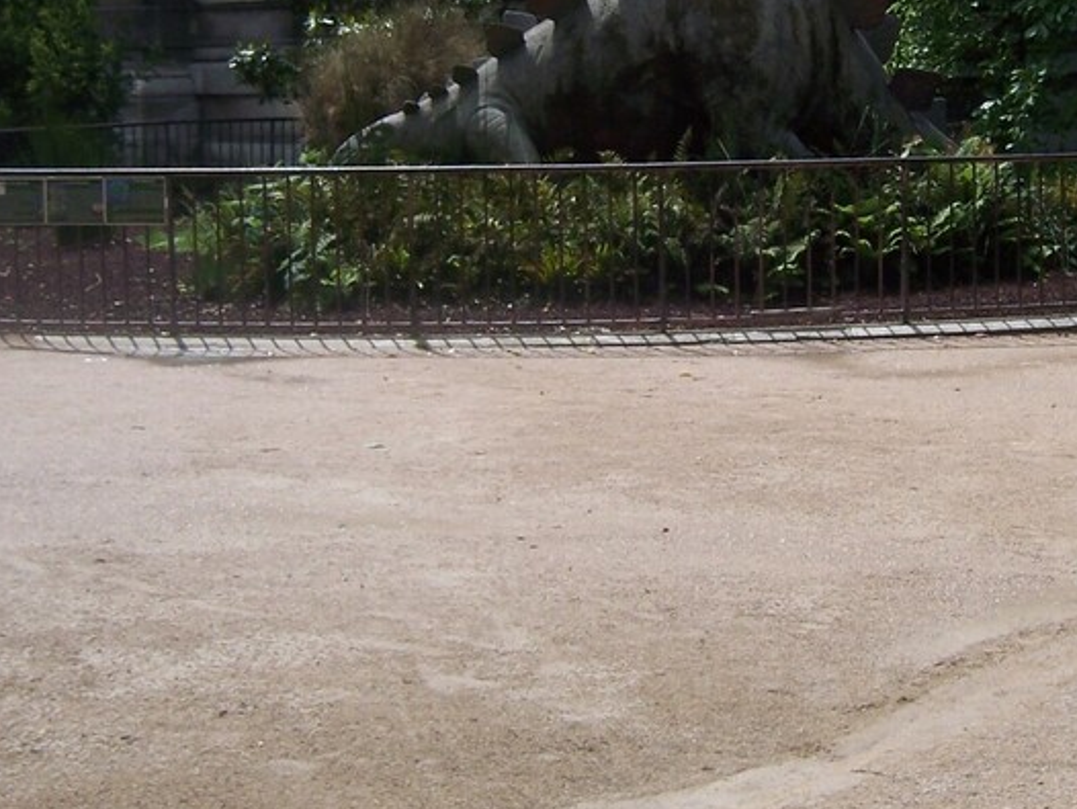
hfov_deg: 26.5
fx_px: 2272
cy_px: 129
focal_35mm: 73
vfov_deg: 19.9
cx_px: 746
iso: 80
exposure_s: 1/640
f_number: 4.5
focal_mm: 6.2
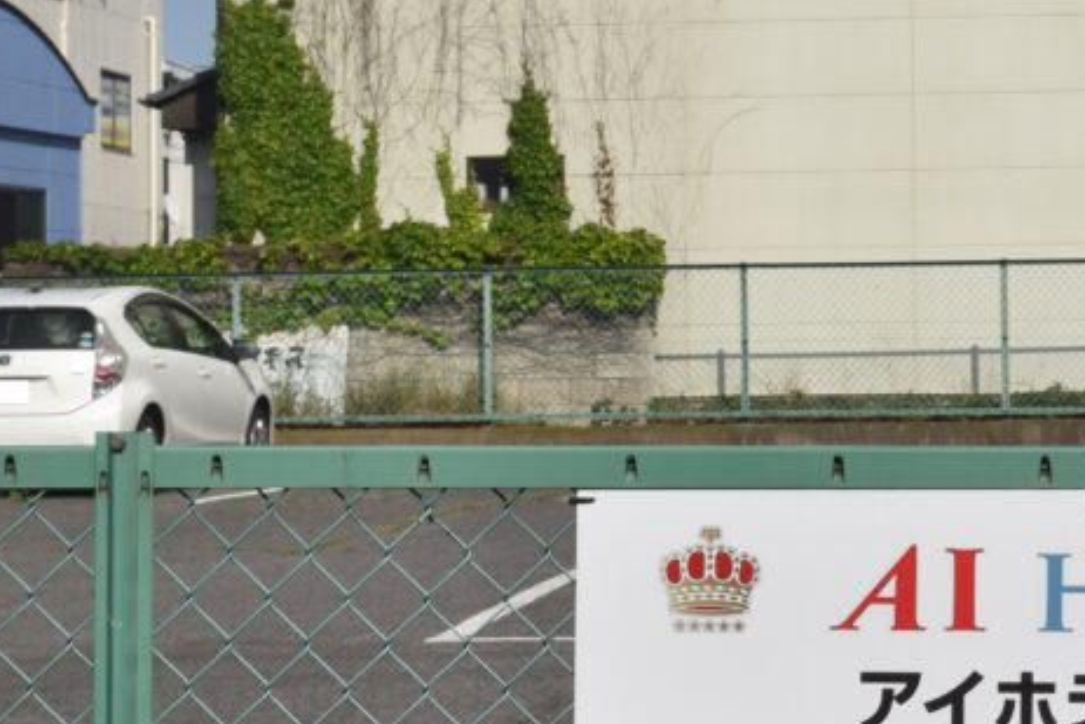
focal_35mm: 140
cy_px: 226
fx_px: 4221
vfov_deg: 9.8
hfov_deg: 14.4
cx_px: 1115
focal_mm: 36
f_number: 14
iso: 400
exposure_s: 1/800
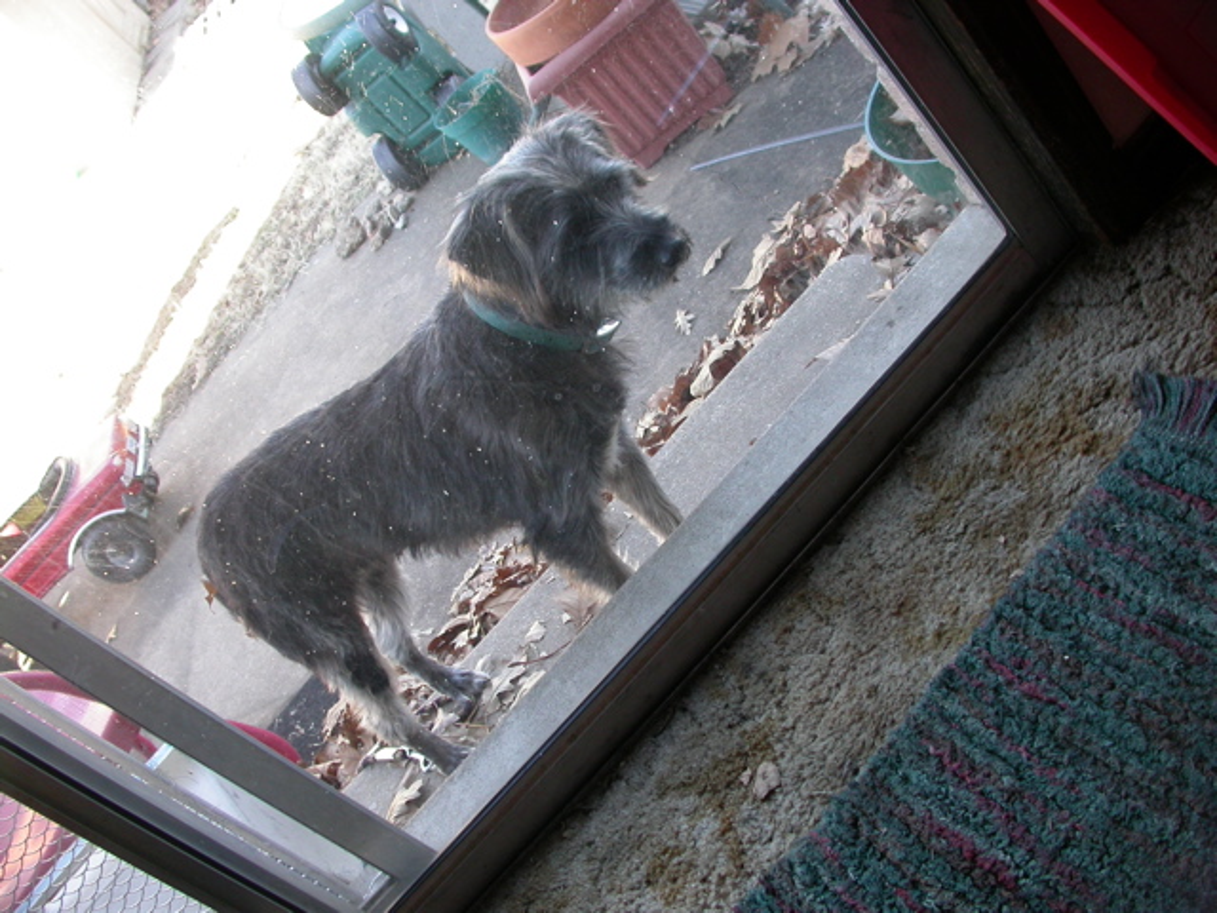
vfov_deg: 37.7
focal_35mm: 38
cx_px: 608
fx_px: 1336
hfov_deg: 49.0
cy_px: 456
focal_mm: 7.85
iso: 100
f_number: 3
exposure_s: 1/60.5
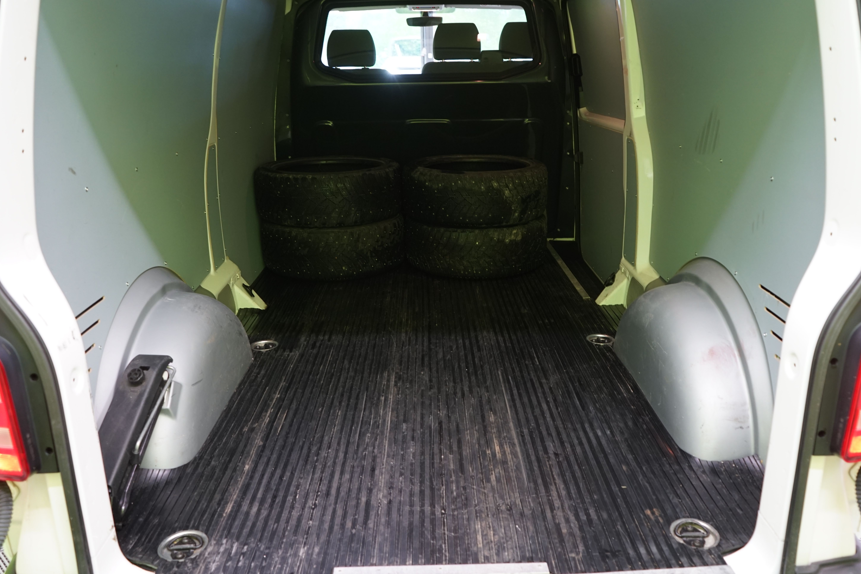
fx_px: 694
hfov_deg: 63.7
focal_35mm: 29
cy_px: 286
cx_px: 441
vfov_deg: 45.0
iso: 800
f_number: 4.5
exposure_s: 1/8
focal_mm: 28
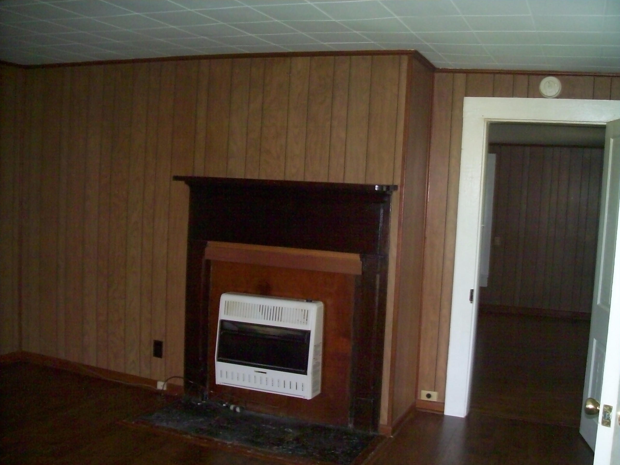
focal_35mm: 36
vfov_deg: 39.6
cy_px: 232
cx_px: 310
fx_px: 645
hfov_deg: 51.4
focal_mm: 6
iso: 160
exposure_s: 1/64
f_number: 2.7
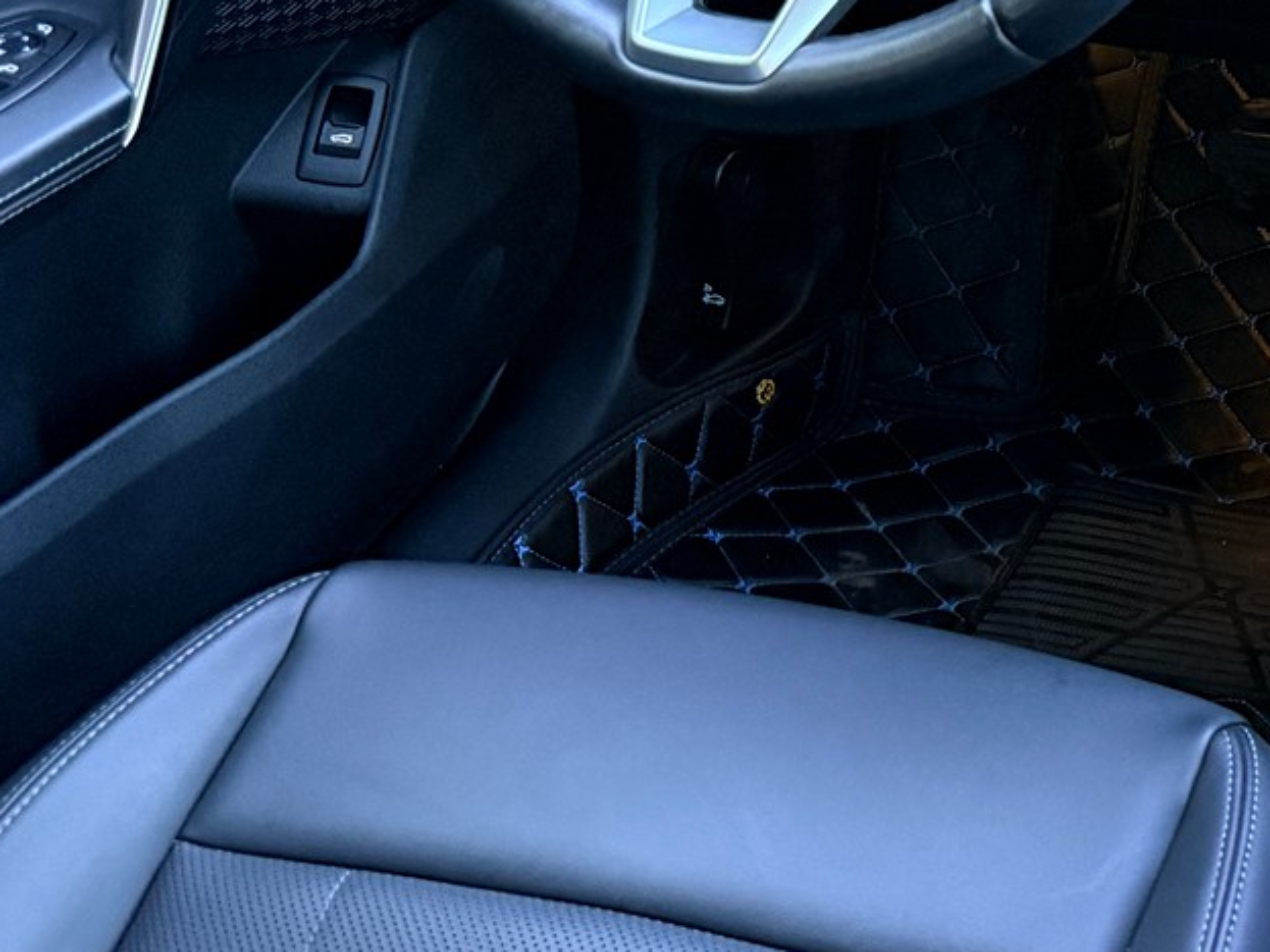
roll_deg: +0.5
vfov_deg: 18.9
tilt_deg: -24.4
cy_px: -175
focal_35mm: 74
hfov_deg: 23.7
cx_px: 1574
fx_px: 2714
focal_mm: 6.76
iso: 640
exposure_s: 1/50
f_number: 1.78
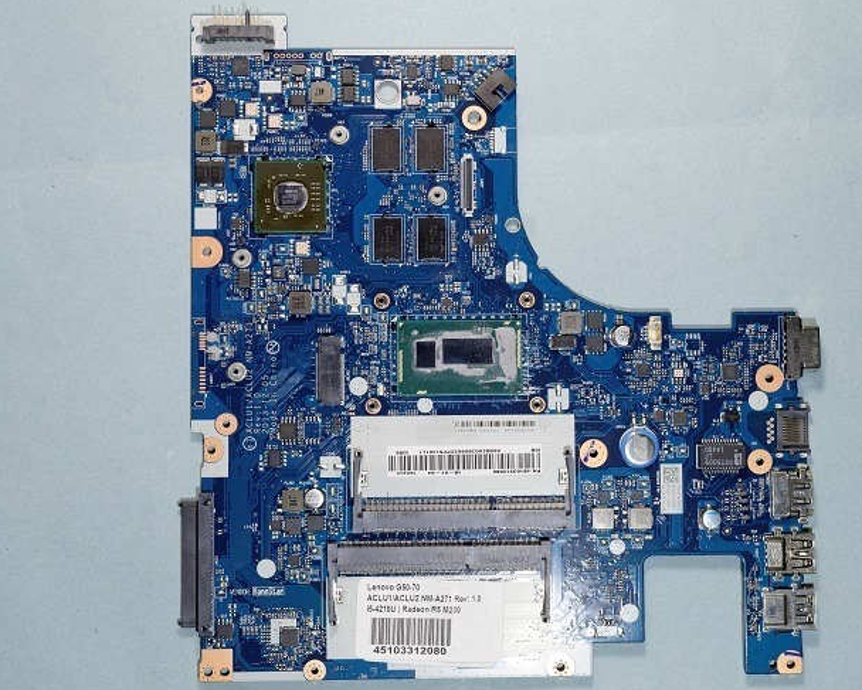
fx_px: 1327
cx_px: 472
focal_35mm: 52
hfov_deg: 36.0
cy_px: 346
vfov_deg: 29.2
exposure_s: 1/6
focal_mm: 30
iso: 100
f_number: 8
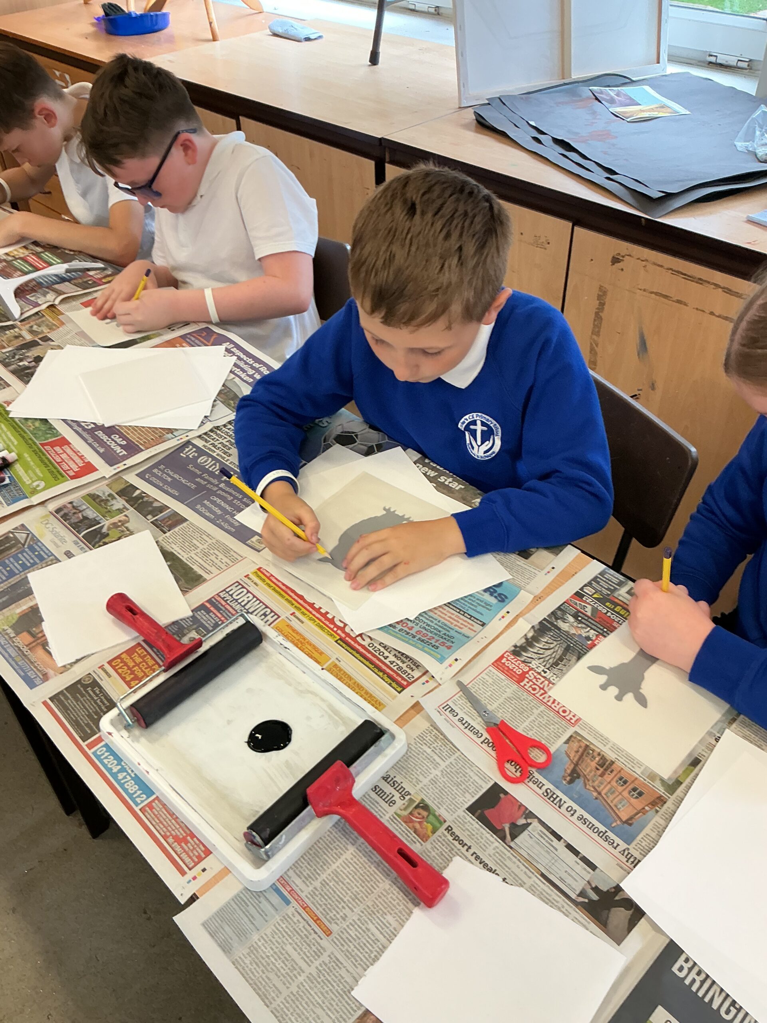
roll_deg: +2.6
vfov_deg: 61.7
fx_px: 857
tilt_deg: -41.4
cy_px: 512
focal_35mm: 29
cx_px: 384
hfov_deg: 48.2
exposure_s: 1/60
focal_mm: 3
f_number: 1.8
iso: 50
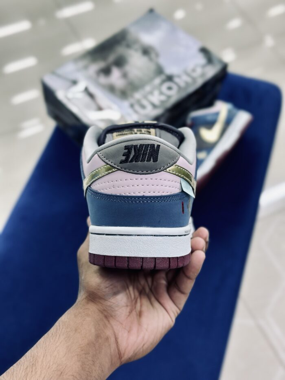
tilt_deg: -59.3
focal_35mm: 48
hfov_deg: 30.3
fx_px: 527
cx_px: 142
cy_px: 190
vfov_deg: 39.7
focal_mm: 6.86
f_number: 1.78
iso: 80
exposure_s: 1/100
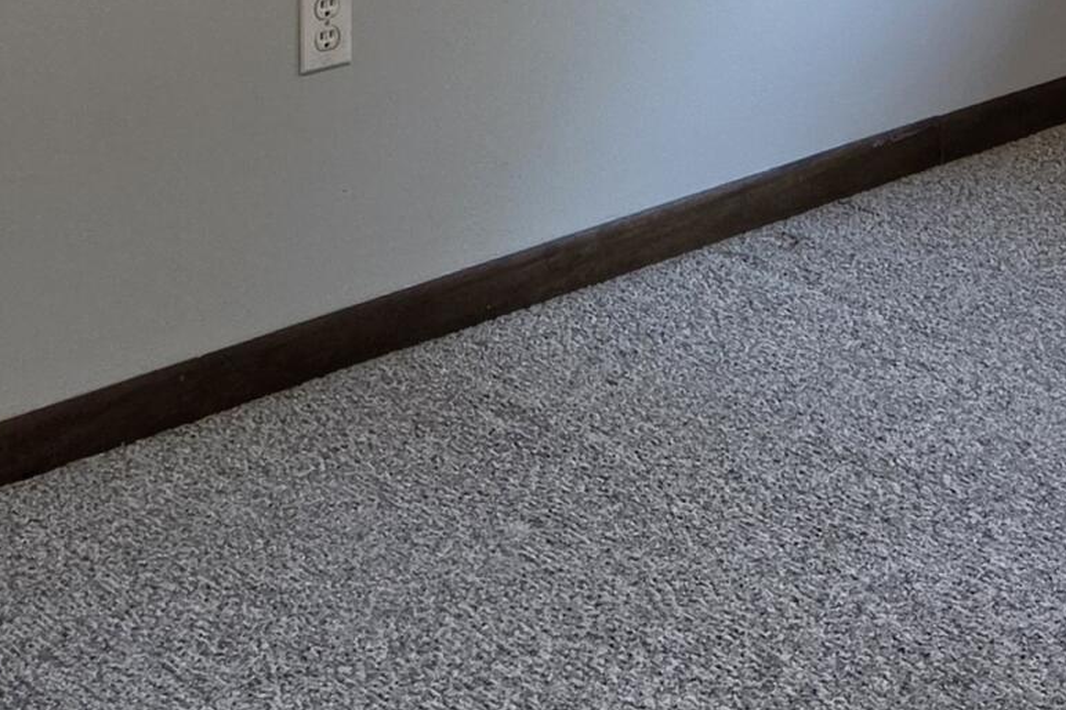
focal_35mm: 93
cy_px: -463
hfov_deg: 21.1
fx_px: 2753
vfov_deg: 13.5
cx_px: 1077
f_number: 1.8
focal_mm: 5.4
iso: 160
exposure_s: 1/120
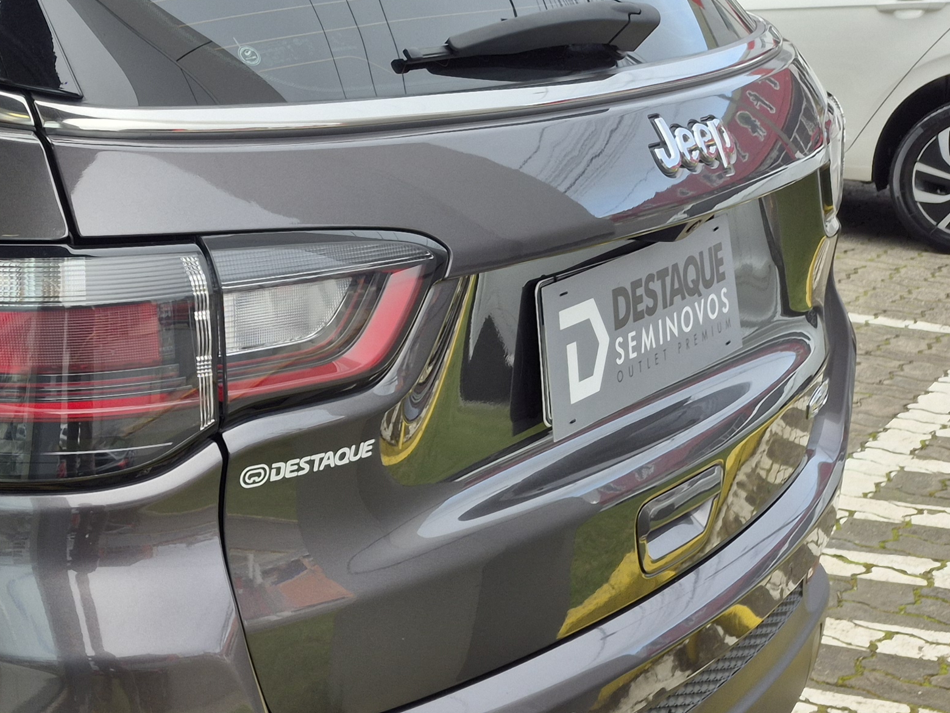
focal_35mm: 59
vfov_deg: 24.8
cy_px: 419
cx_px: -135
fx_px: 1619
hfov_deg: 29.1
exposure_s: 1/348
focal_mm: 5.4
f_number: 1.8
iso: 25
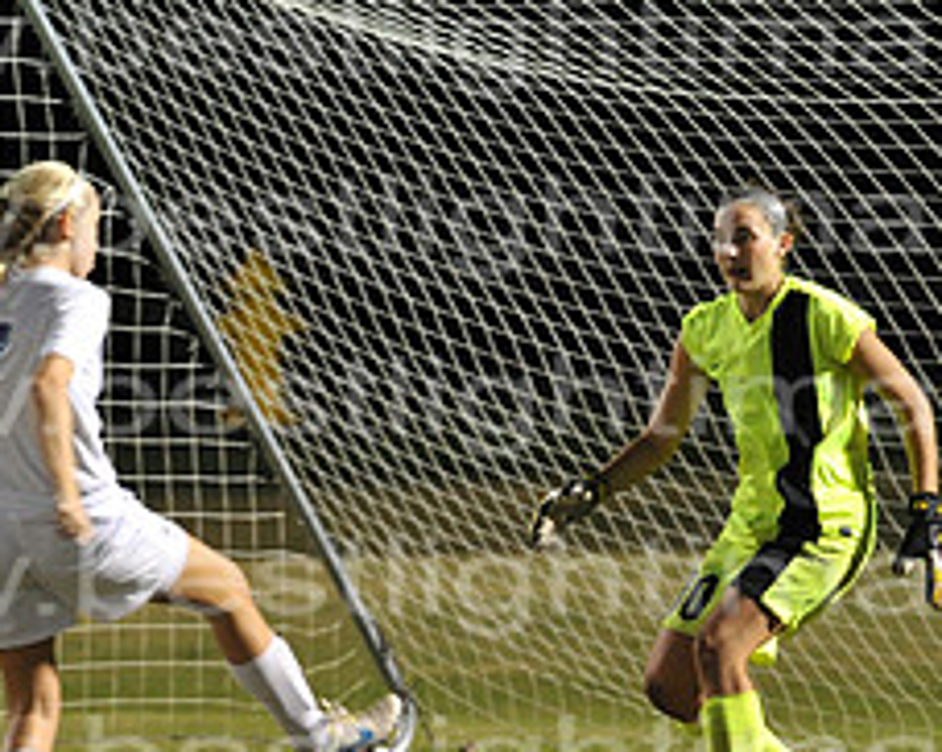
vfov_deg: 2.2
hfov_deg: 2.7
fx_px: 19945
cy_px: 496
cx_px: 624
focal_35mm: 716
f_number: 4
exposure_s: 1/400
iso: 5000
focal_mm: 300
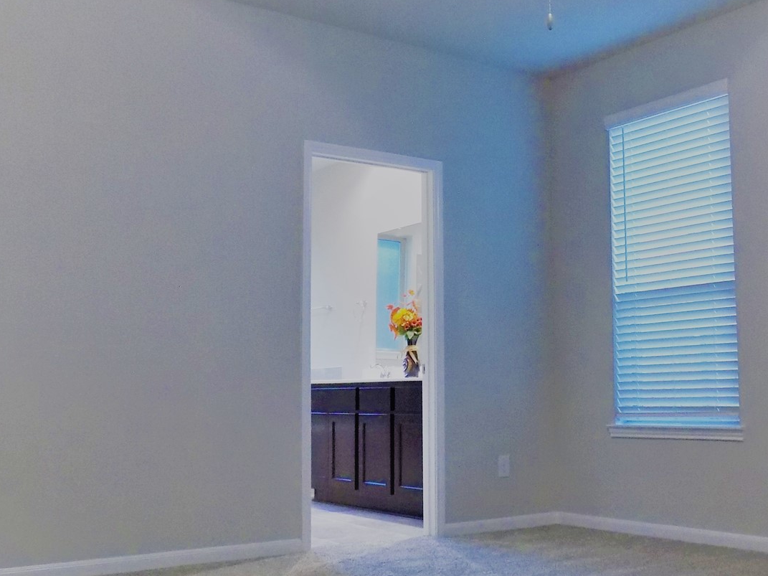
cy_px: 313
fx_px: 976
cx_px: 509
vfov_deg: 32.8
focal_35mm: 44
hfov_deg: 42.4
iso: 400
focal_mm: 4
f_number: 3.1
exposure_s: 1/13
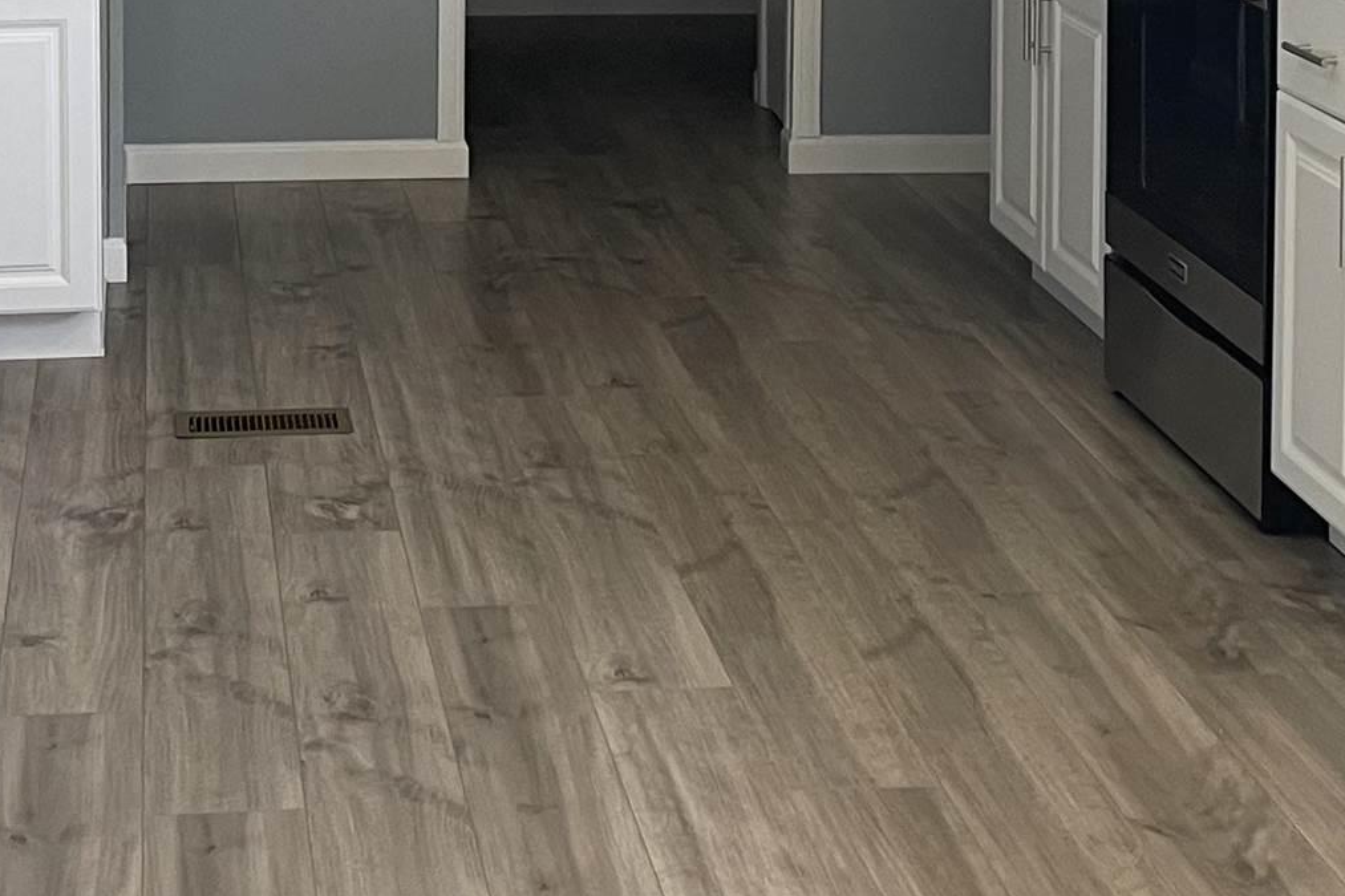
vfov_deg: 15.7
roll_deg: +0.0
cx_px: 432
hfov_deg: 24.6
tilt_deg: -4.3
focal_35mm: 82
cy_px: -323
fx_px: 3063
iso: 100
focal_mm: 5.1
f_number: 1.6
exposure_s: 1/60
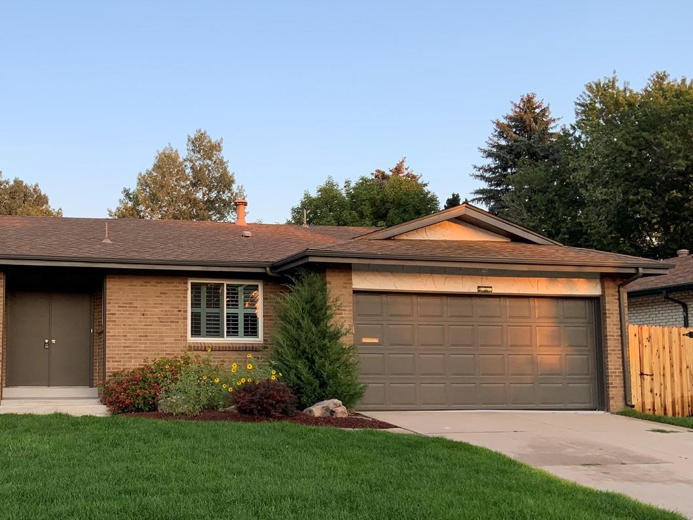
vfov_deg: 32.8
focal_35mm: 44
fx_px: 881
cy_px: 298
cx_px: 189
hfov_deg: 41.9
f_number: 1.8
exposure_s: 1/256
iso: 16
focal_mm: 3
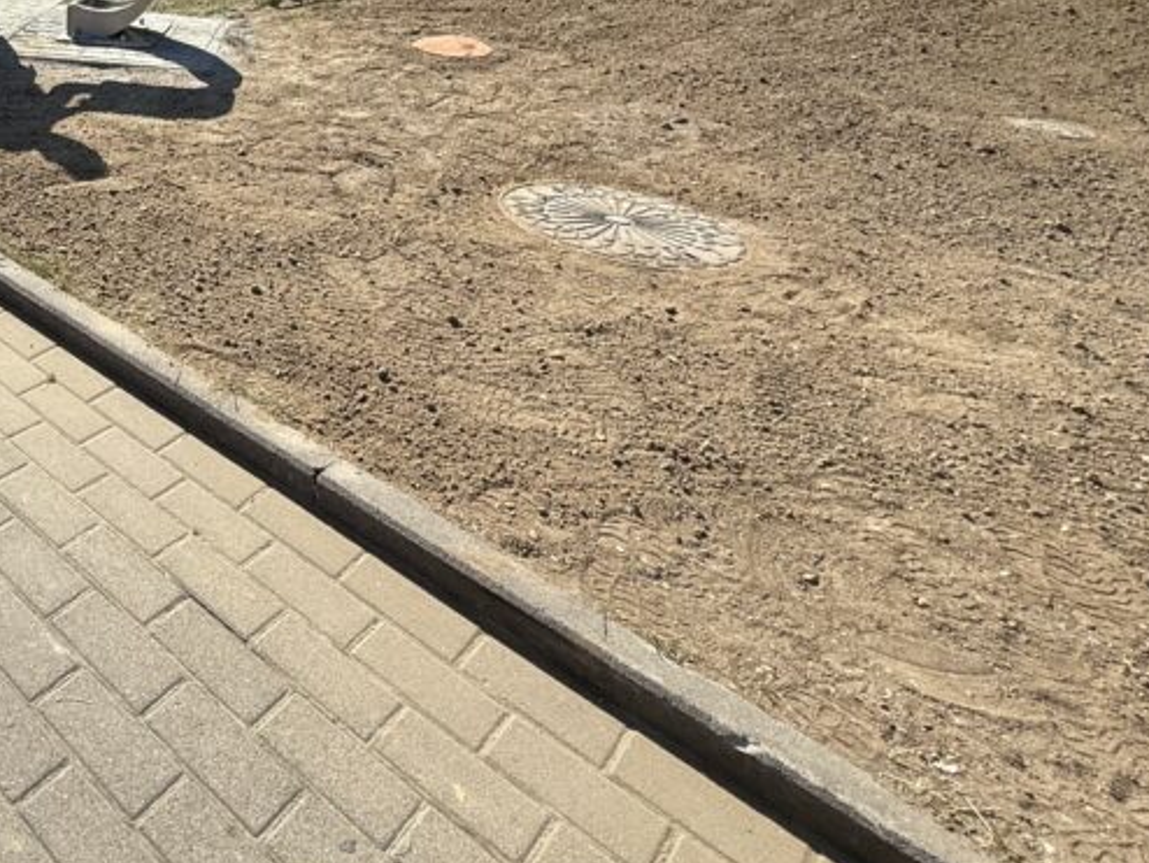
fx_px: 963
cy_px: -5
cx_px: 67
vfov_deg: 41.7
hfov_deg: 52.3
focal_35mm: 29
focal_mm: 2.22
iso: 50
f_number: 2.2
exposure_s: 1/1901
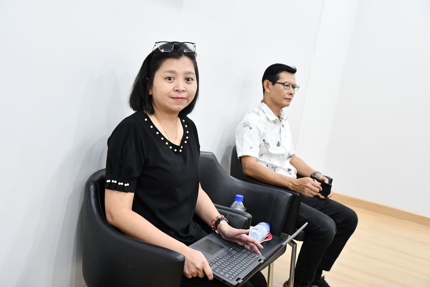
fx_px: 538
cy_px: 144
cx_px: 215
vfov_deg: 29.9
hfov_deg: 43.6
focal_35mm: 45
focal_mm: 30
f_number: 4
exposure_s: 1/100
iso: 3200
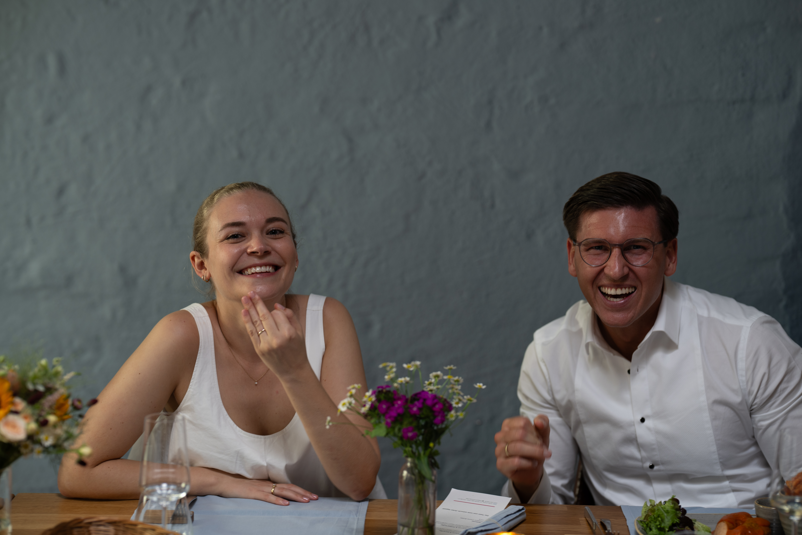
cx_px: 401
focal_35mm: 85
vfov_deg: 16.1
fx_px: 1893
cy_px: 268
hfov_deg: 23.9
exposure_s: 1/80
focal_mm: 85
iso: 160
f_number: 2.2
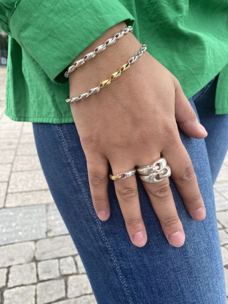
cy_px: 152
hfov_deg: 53.1
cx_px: 114
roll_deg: -3.8
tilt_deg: -21.2
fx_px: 228
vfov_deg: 67.3
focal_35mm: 26
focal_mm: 4.25
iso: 32
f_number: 1.8
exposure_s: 1/508
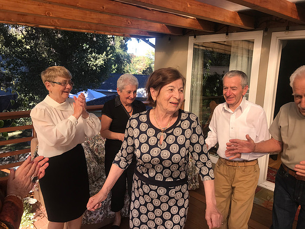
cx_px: 152
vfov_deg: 49.7
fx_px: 247
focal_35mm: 28
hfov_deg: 63.4
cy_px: 114
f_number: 1.8
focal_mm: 3.99
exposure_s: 1/279
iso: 20
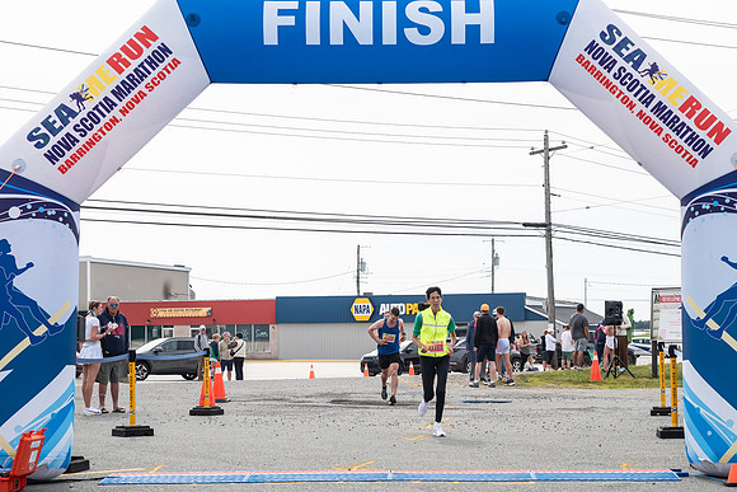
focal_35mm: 67
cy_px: 304
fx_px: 1367
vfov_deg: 20.4
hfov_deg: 30.2
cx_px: 410
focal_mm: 52
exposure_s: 1/3200
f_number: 4
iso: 800
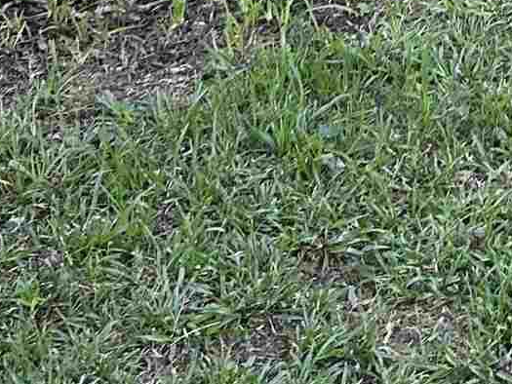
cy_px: -685
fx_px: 2249
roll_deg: +2.1
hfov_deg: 12.7
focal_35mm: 152
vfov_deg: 8.5
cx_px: 594
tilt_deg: -6.6
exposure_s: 1/552
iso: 50
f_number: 1.5
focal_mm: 5.7
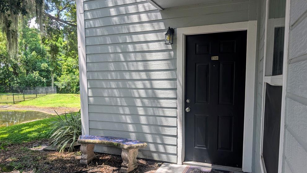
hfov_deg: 69.9
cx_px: 153
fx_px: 220
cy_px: 107
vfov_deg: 42.6
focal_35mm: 27
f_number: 1.68
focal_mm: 6.9
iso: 20
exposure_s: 1/256
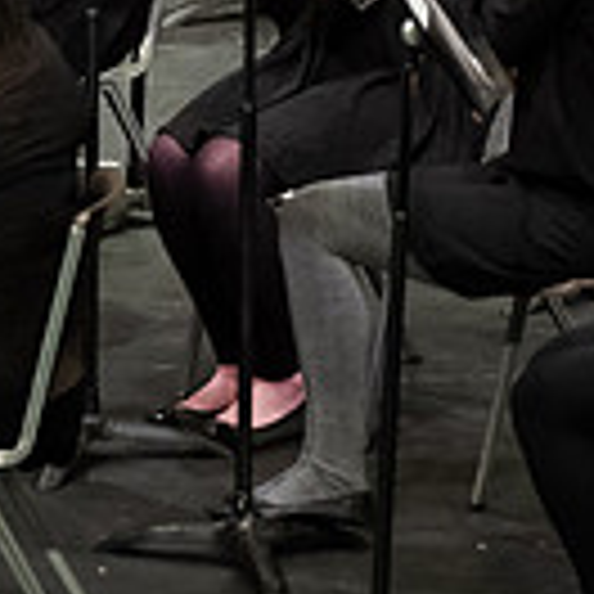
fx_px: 14502
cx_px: -202
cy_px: -110
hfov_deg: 2.3
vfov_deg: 2.3
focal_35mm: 747
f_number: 3.5
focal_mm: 200
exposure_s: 1/200
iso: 3200
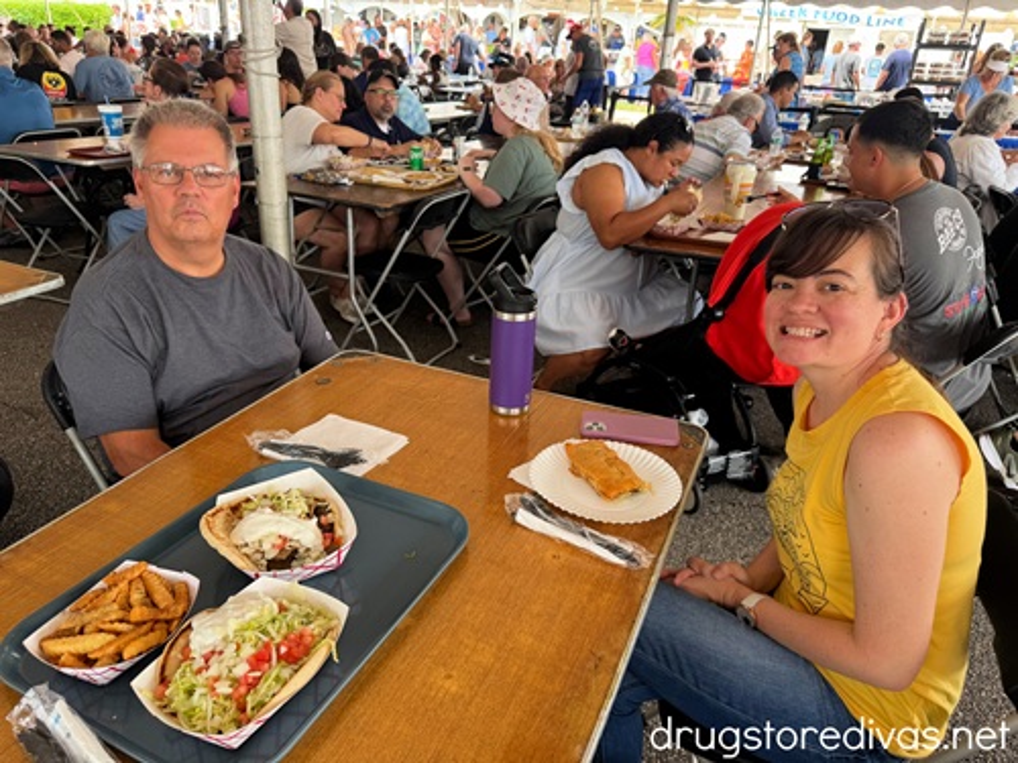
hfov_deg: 71.6
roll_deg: -3.2
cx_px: 509
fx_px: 706
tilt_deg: -27.7
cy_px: 382
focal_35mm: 24
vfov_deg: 56.8
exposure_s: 1/121
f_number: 1.78
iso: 64
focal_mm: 6.76
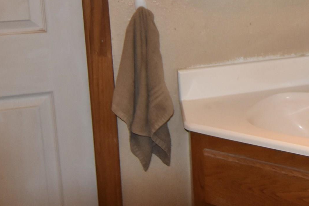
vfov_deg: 20.6
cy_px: -49
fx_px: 523
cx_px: 338
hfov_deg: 29.7
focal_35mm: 61
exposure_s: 1/60
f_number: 4
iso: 1100
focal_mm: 14
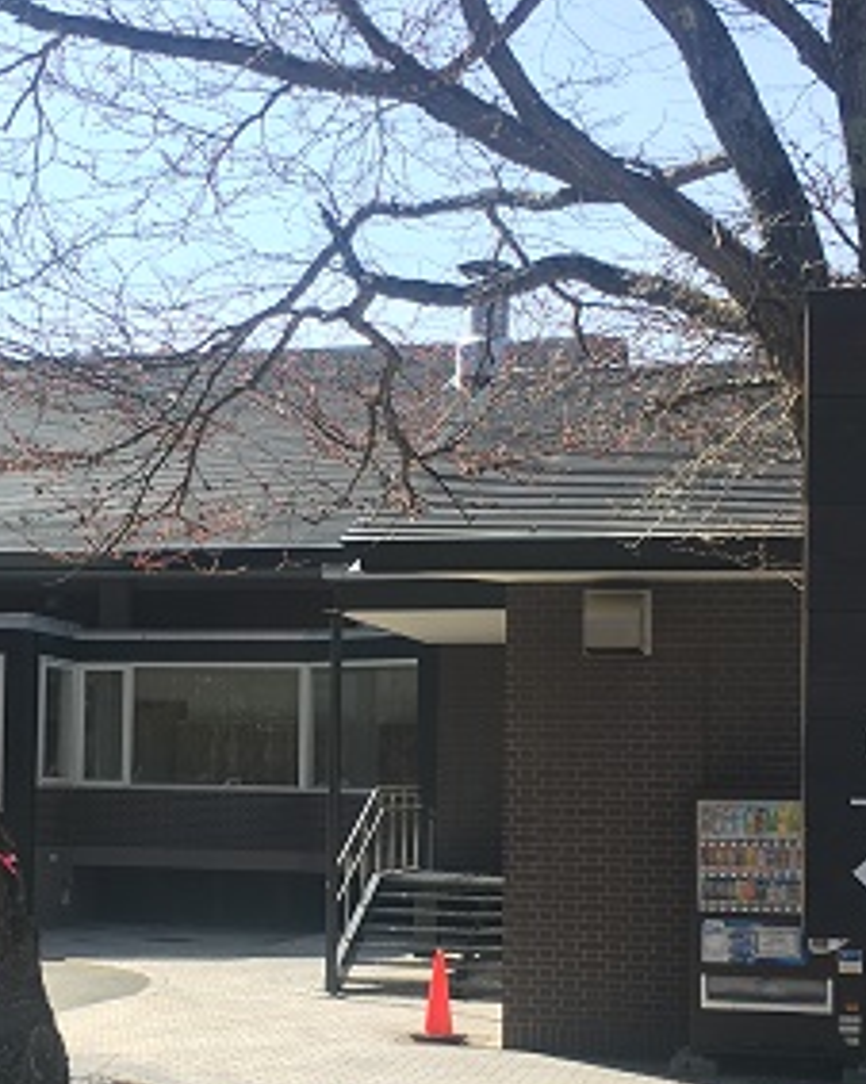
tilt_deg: +3.0
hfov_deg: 21.0
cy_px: 636
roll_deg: -1.0
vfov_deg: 26.4
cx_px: 203
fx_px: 2309
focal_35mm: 72
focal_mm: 4.15
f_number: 2.2
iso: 25
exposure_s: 1/557
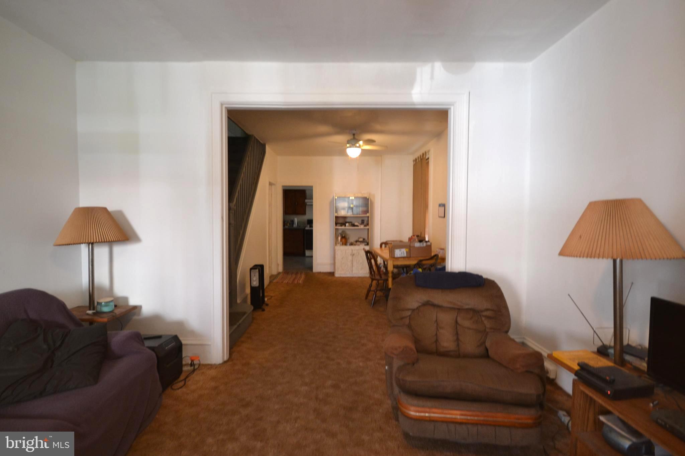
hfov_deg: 100.4
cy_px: 228
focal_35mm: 15
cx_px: 342
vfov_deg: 77.3
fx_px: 285
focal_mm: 10
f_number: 4
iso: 800
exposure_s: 1/20
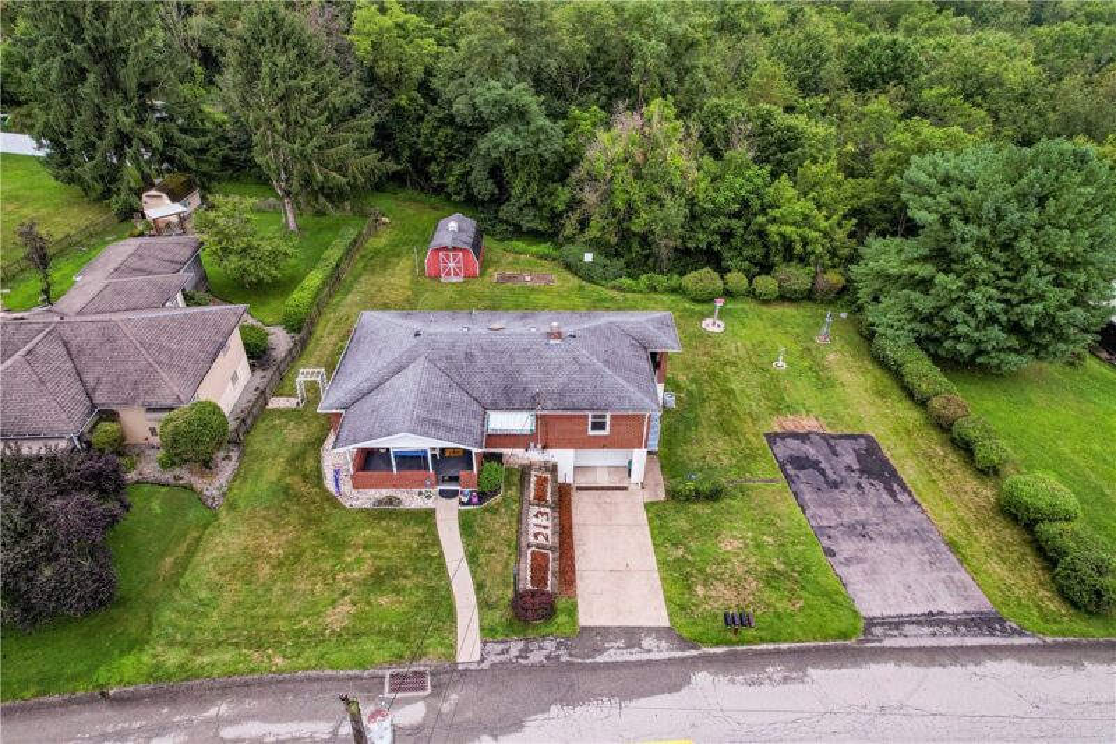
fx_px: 682
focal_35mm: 22
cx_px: 558
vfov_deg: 57.2
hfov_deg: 78.6
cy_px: 372
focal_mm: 8.38
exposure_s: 1/320
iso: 100
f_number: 2.8
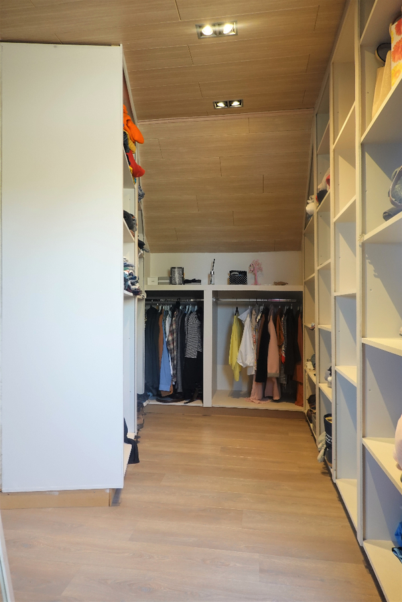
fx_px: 402
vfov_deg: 73.7
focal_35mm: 24
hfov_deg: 53.1
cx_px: 201
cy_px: 301
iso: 320
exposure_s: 1/30
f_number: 2.8
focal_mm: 9
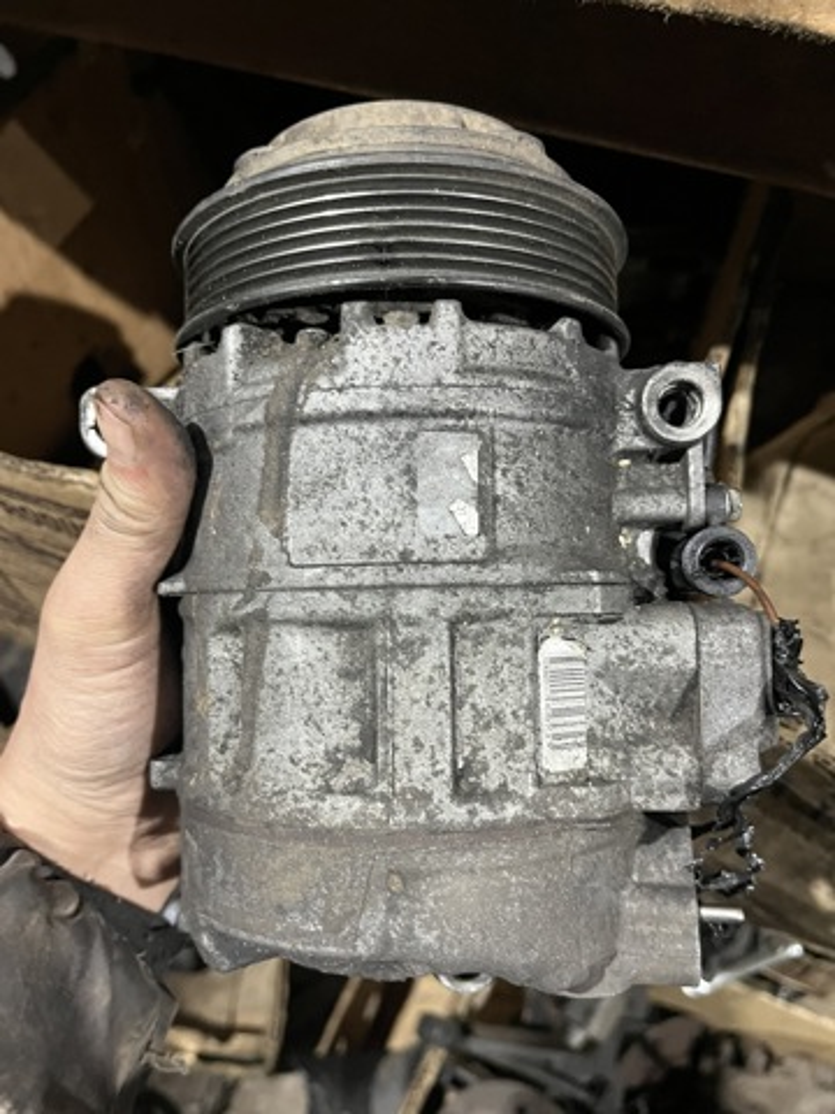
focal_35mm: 26
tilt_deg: -55.0
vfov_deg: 67.3
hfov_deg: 53.1
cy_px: 557
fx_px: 836
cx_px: 418
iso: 400
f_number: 1.6
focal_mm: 5.1
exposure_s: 1/50
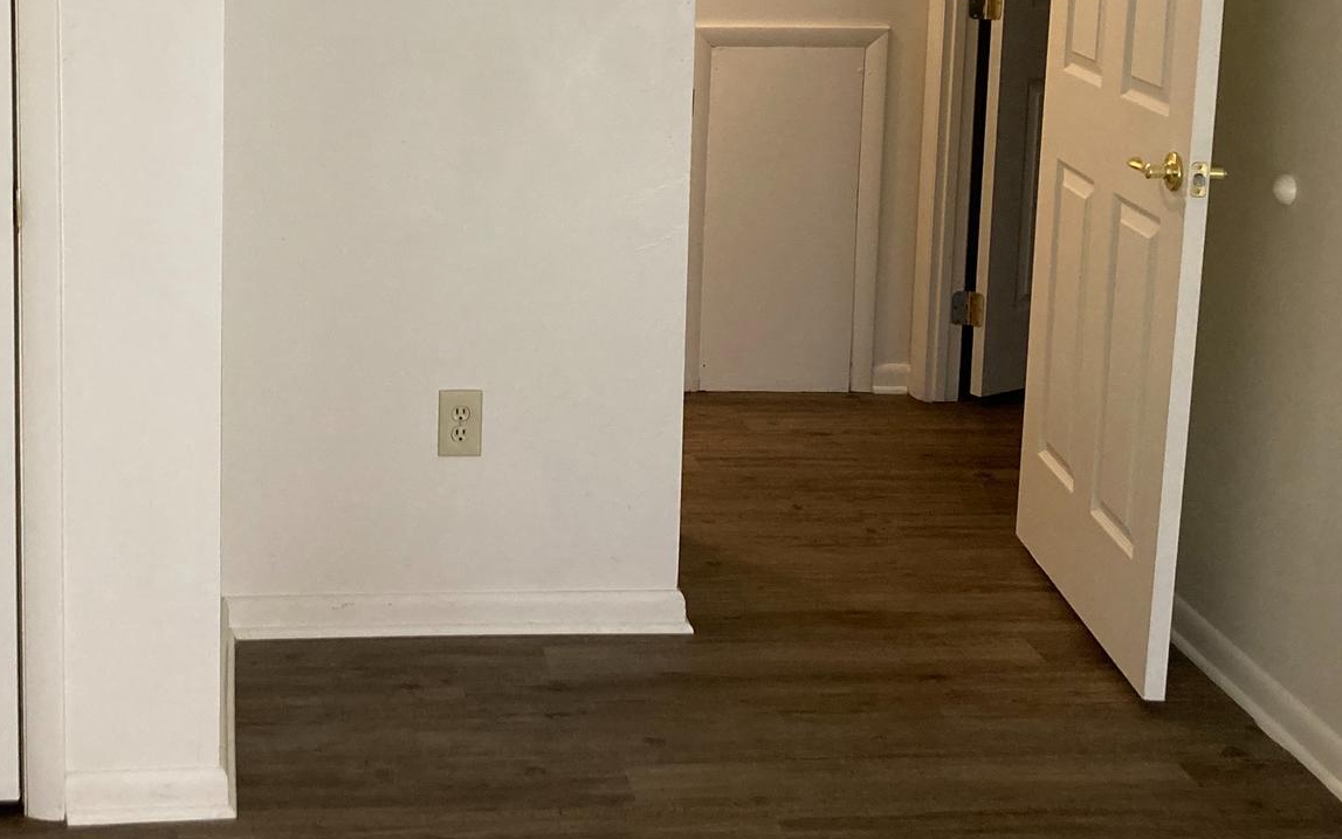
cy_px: 59
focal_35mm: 53
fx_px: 1939
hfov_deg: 37.7
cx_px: 439
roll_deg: -1.4
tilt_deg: -8.2
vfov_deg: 23.7
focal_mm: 3.99
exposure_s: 1/60
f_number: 1.8
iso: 160
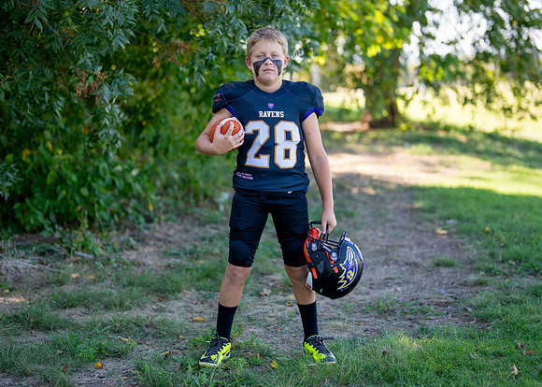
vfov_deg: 21.9
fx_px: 1001
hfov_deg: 30.3
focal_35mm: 65
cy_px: 180
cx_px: 272
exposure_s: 1/1250
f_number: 1.2
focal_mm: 50
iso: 100
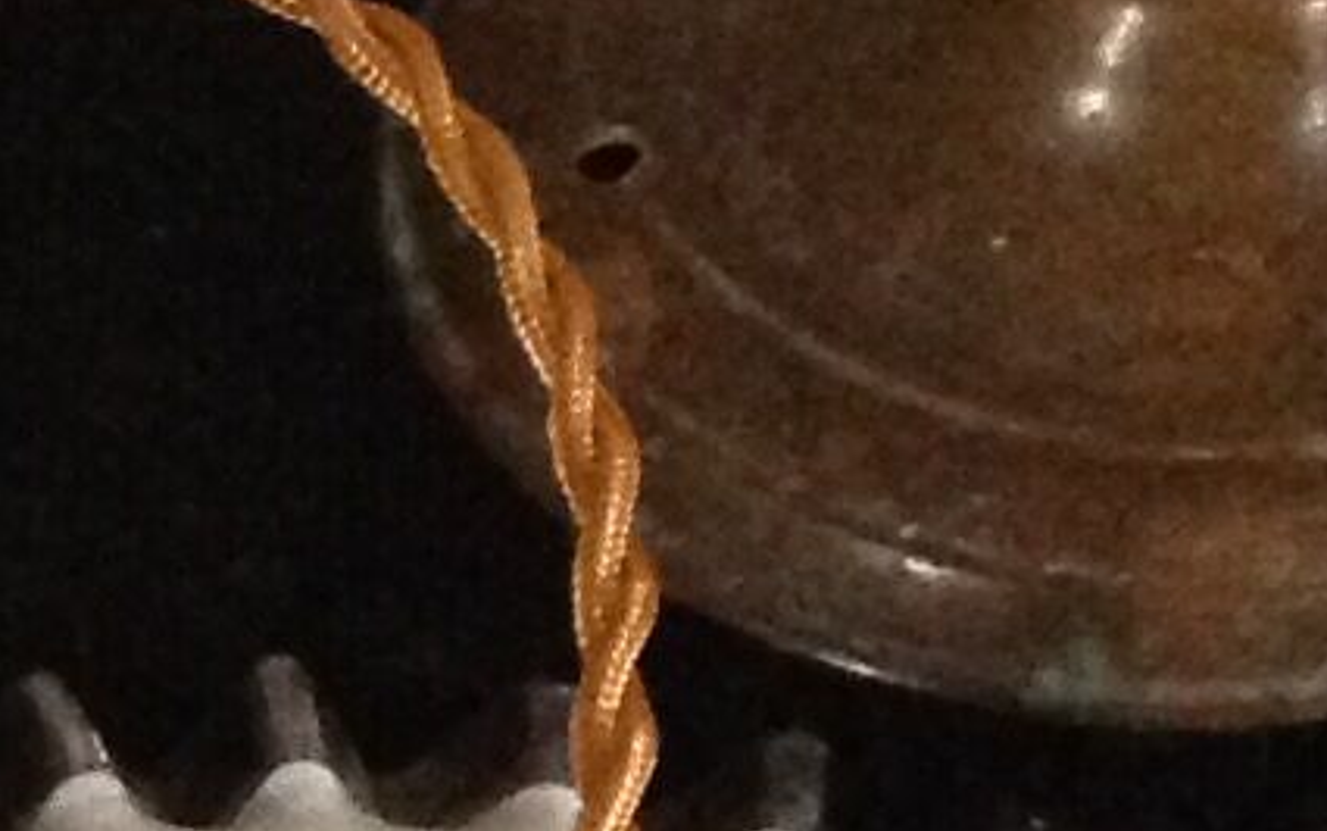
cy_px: 1462
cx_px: -1405
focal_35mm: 226
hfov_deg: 8.7
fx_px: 8177
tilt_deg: -62.6
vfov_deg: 5.7
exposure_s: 1/15
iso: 500
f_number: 2.4
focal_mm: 4.28
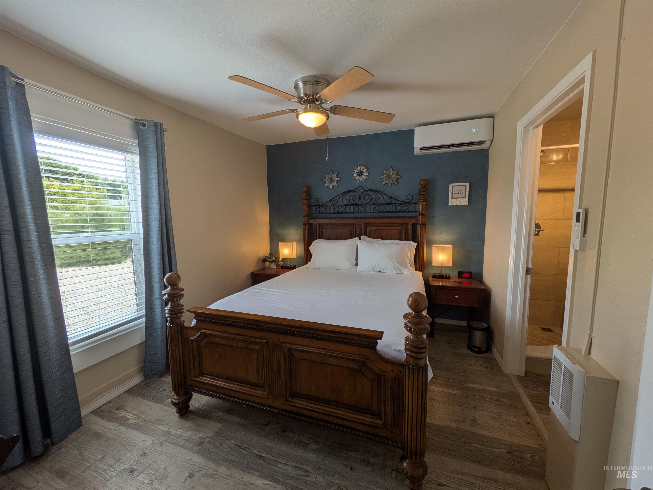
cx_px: 326
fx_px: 264
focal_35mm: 14
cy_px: 245
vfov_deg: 85.7
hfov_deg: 102.1
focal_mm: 1.85
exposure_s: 1/145
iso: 52
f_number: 2.2
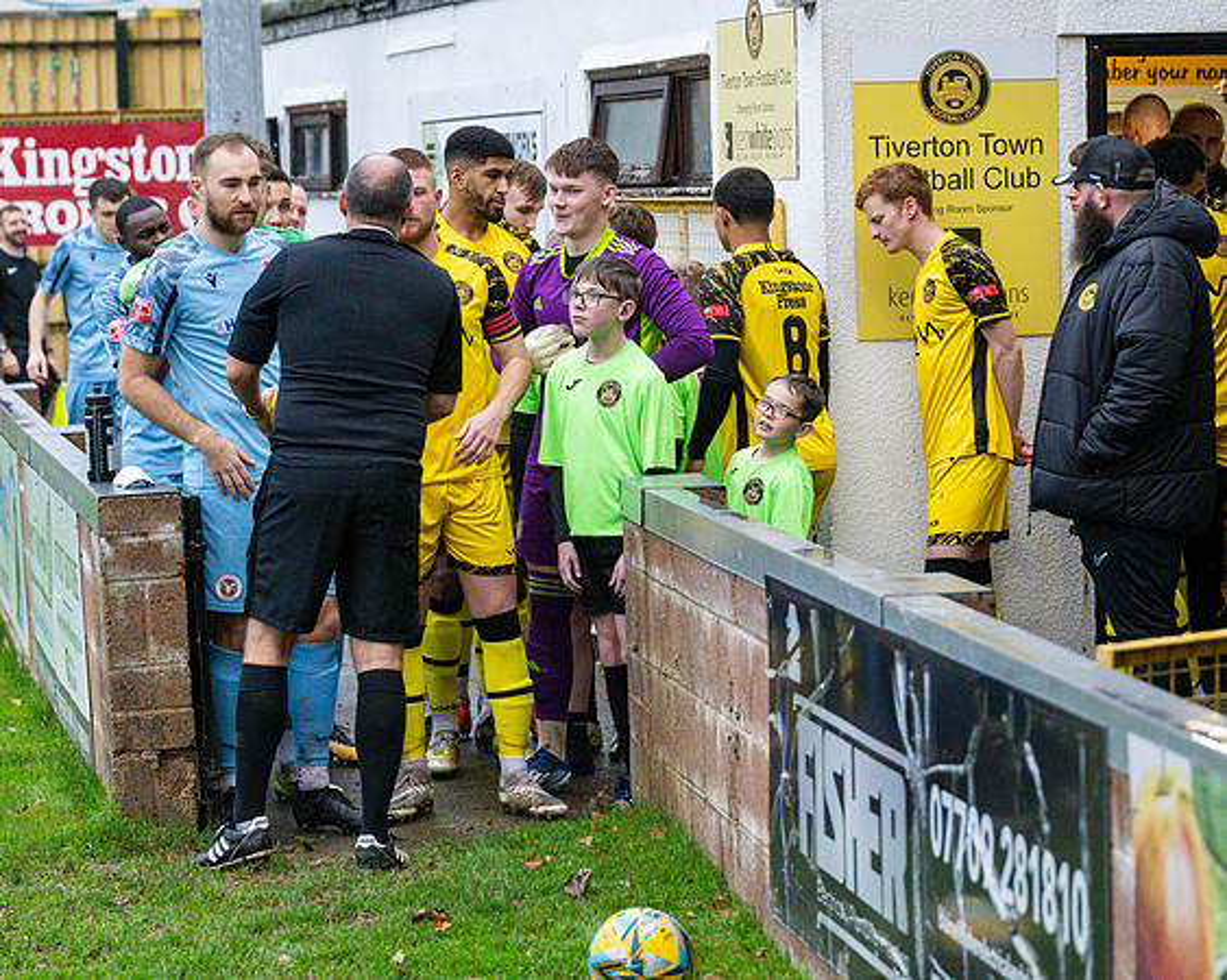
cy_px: 490
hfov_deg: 16.3
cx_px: 641
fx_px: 4295
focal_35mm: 118
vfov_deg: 13.0
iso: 2000
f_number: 2.8
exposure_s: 1/2000
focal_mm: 70
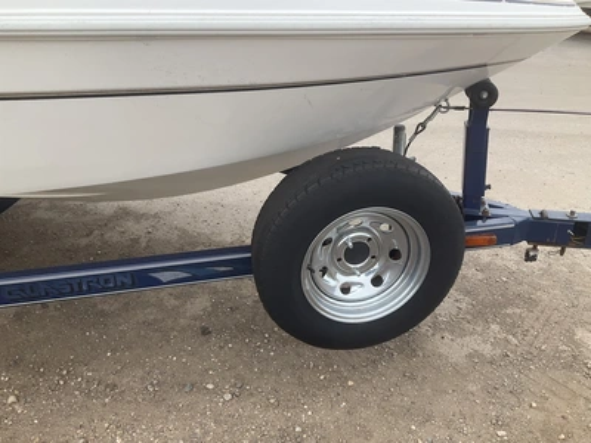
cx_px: 296
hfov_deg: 61.7
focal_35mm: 29
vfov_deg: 48.2
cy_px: 222
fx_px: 495
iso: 25
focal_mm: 3
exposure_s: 1/613
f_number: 1.8
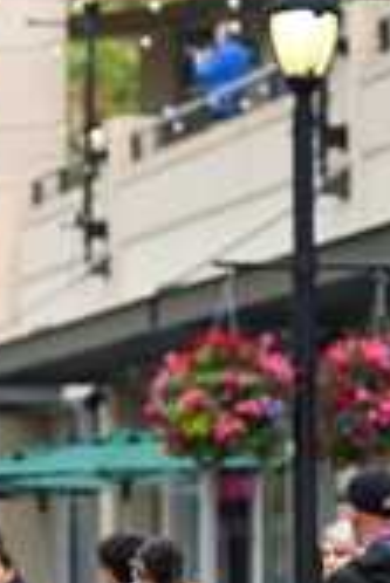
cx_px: -86
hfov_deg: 4.8
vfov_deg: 7.1
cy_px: 467
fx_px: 4670
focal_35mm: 288
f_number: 2.8
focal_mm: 87
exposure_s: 1/2000
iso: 640
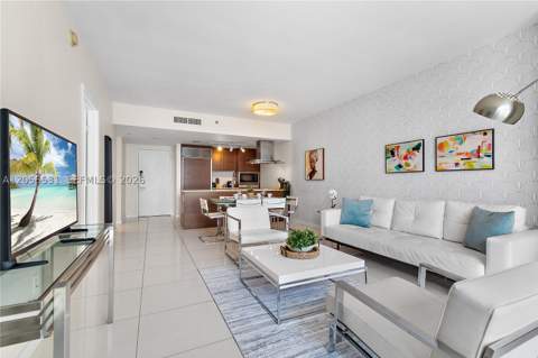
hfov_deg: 96.8
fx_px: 239
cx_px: 269
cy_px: 179
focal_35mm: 16
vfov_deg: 73.6
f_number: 8
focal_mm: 16
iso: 200
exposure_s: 1/4
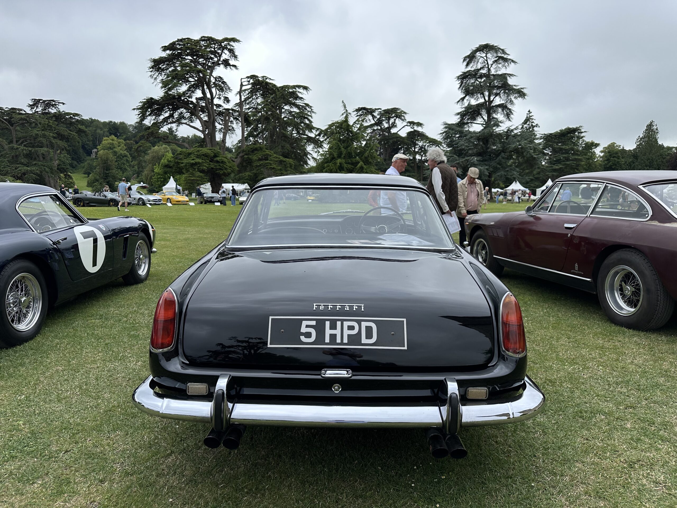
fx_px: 469
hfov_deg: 71.6
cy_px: 254
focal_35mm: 24
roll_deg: -1.0
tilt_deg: -7.0
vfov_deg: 56.8
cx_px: 338
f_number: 1.78
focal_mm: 6.86
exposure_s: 1/2299
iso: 80
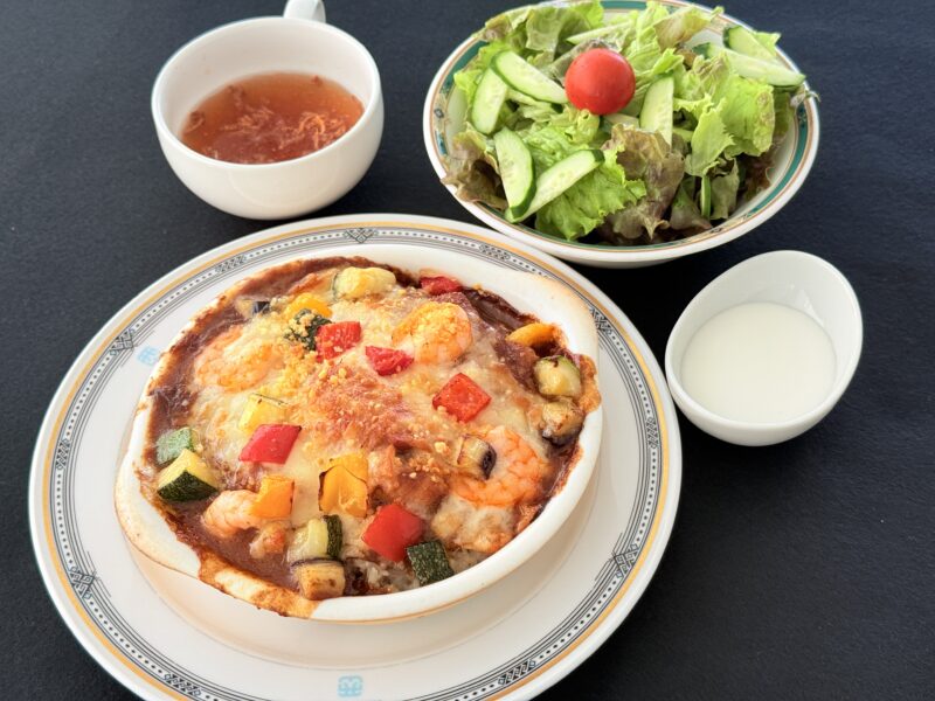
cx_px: 468
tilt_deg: -50.2
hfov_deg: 39.7
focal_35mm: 48
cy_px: 350
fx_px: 1297
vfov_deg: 30.3
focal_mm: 6.76
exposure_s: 1/460
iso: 64
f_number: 1.78
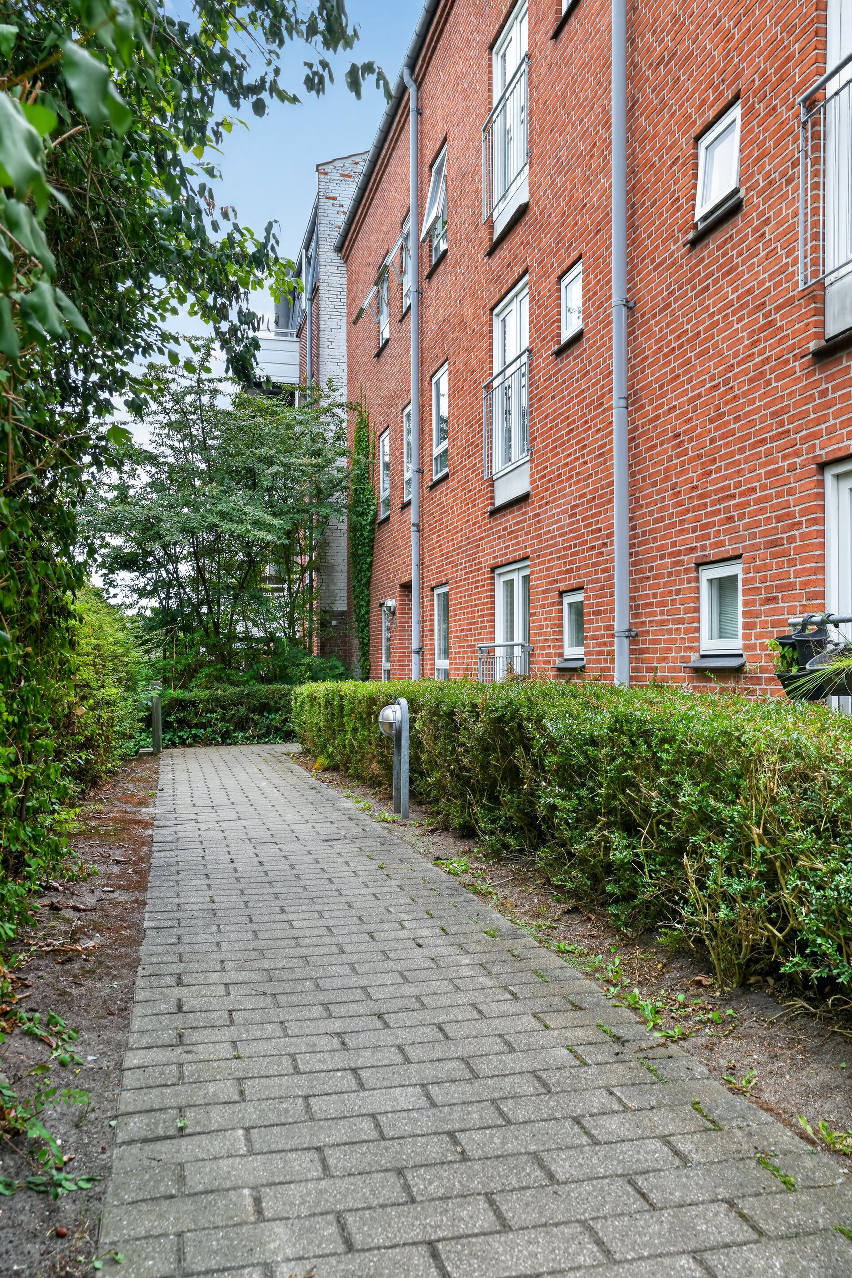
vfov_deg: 61.9
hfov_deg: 43.6
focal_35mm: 30
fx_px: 1065
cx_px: 426
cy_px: 639
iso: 400
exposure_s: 1/40
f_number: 7.1
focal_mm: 30
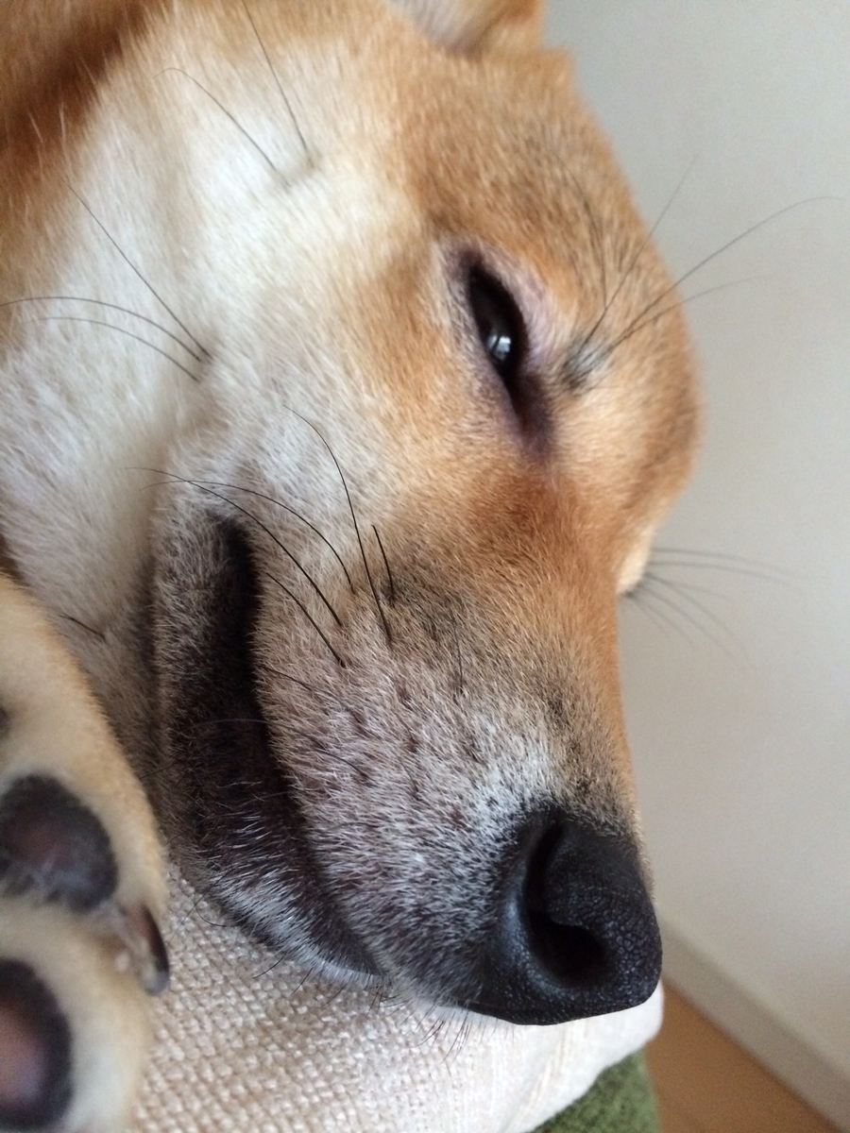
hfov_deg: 46.8
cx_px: 425
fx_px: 982
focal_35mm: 30
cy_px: 566
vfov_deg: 60.0
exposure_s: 1/20
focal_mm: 4.12
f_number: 2.2
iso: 320
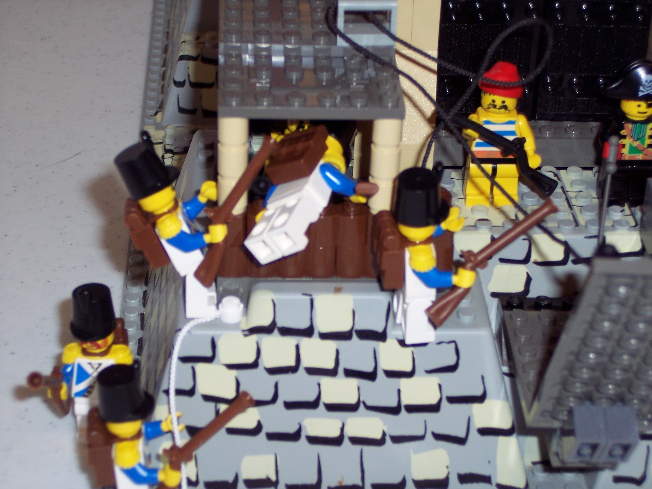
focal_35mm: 91
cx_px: 326
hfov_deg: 21.5
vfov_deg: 16.2
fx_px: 1714
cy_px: 244
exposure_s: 1/90
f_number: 4.1
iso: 100
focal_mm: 18.7
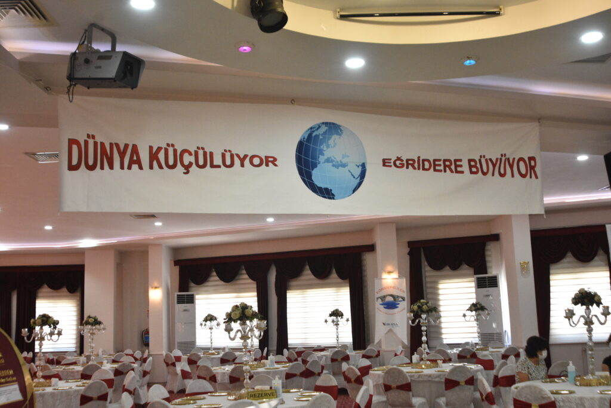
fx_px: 611
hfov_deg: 53.1
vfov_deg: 36.9
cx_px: 306
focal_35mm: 36
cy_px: 204
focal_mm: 24
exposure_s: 1/60
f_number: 5.6
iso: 1600
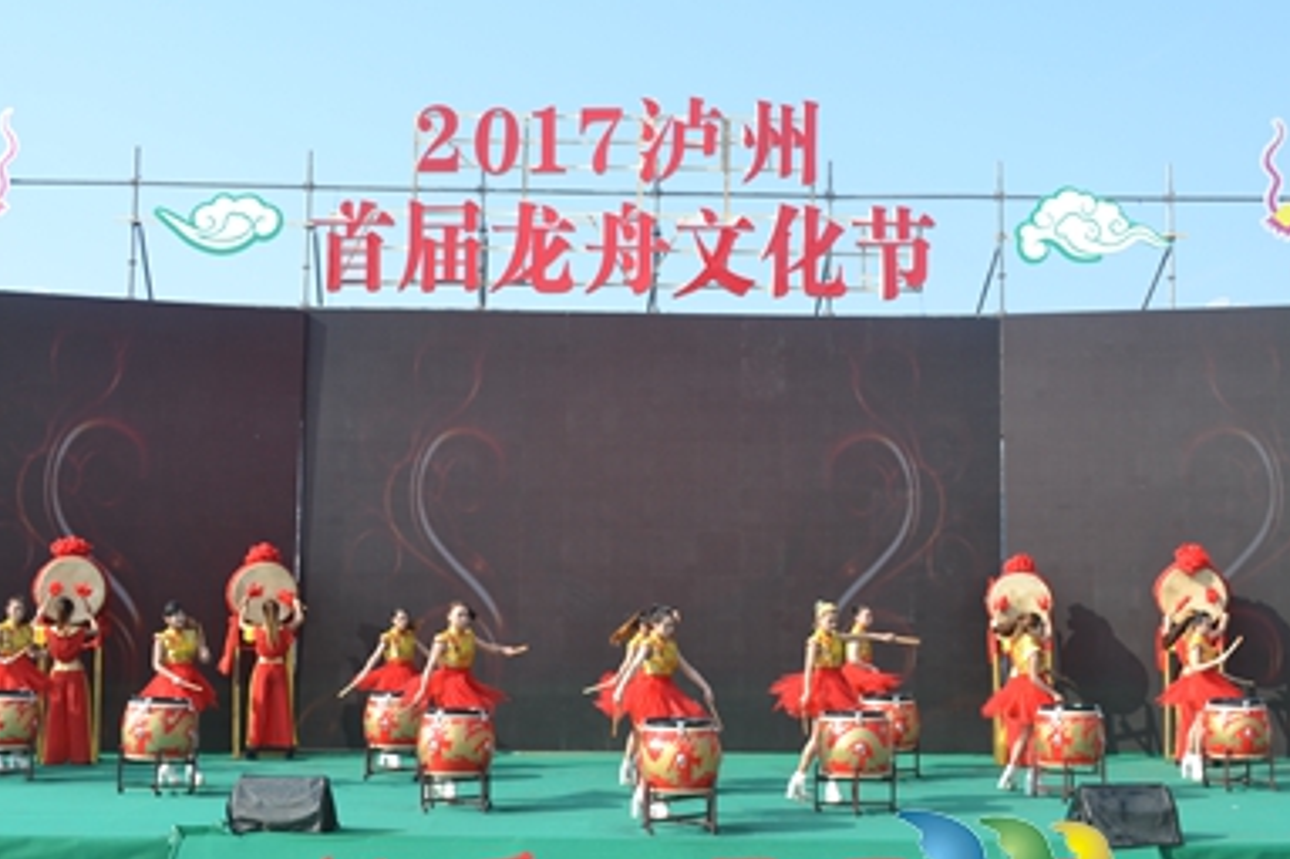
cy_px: 470
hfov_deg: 41.9
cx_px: 650
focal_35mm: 47
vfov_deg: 28.6
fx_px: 1683
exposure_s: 1/200
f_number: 7.1
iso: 100
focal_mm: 24
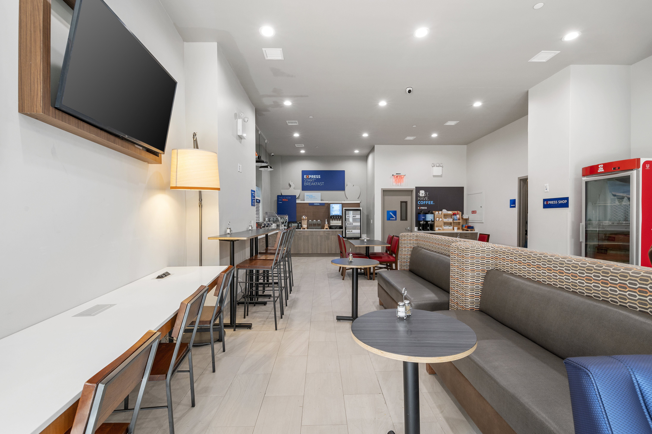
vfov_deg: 77.2
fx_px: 271
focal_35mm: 15
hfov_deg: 100.4
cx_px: 326
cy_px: 217
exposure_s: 1/15
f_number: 8
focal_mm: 15
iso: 500
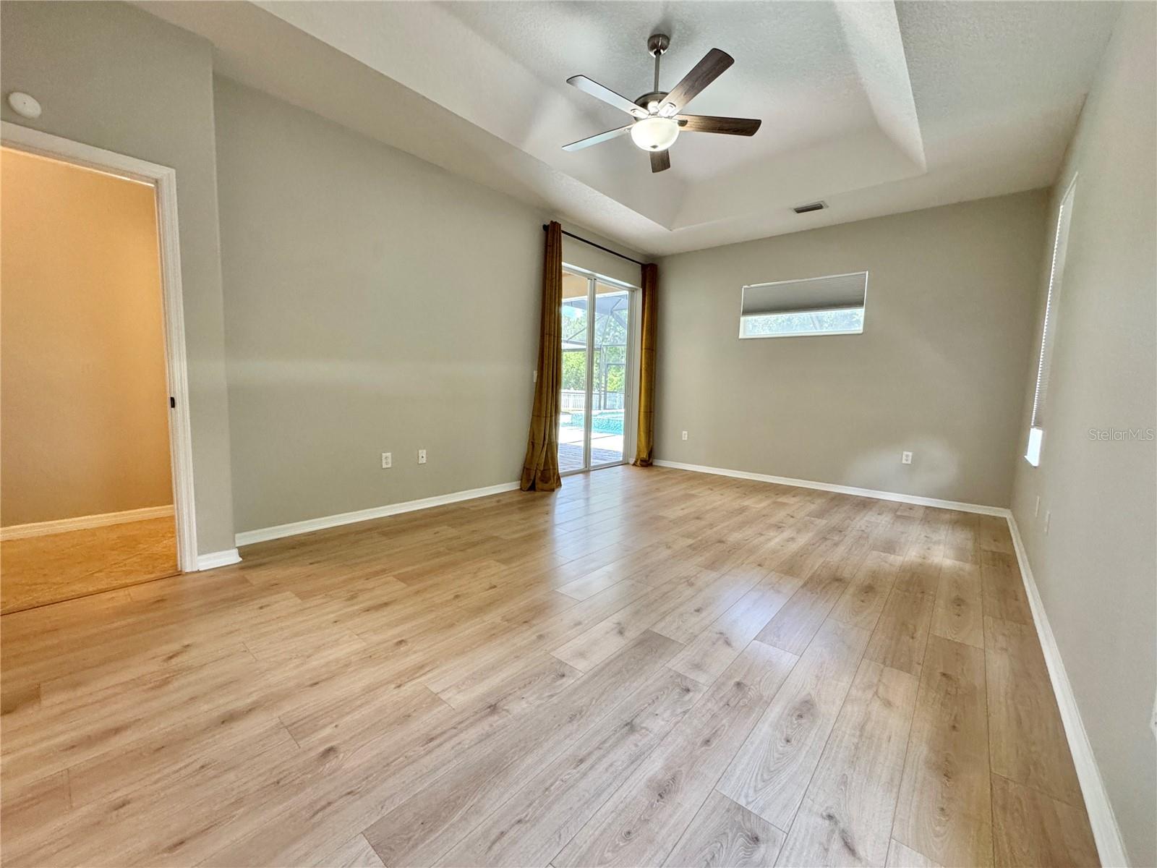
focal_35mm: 14
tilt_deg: -7.2
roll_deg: -1.9
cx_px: 578
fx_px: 468
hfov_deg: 102.1
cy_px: 434
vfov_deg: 85.7
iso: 320
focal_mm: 2.22
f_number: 2.2
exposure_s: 1/120
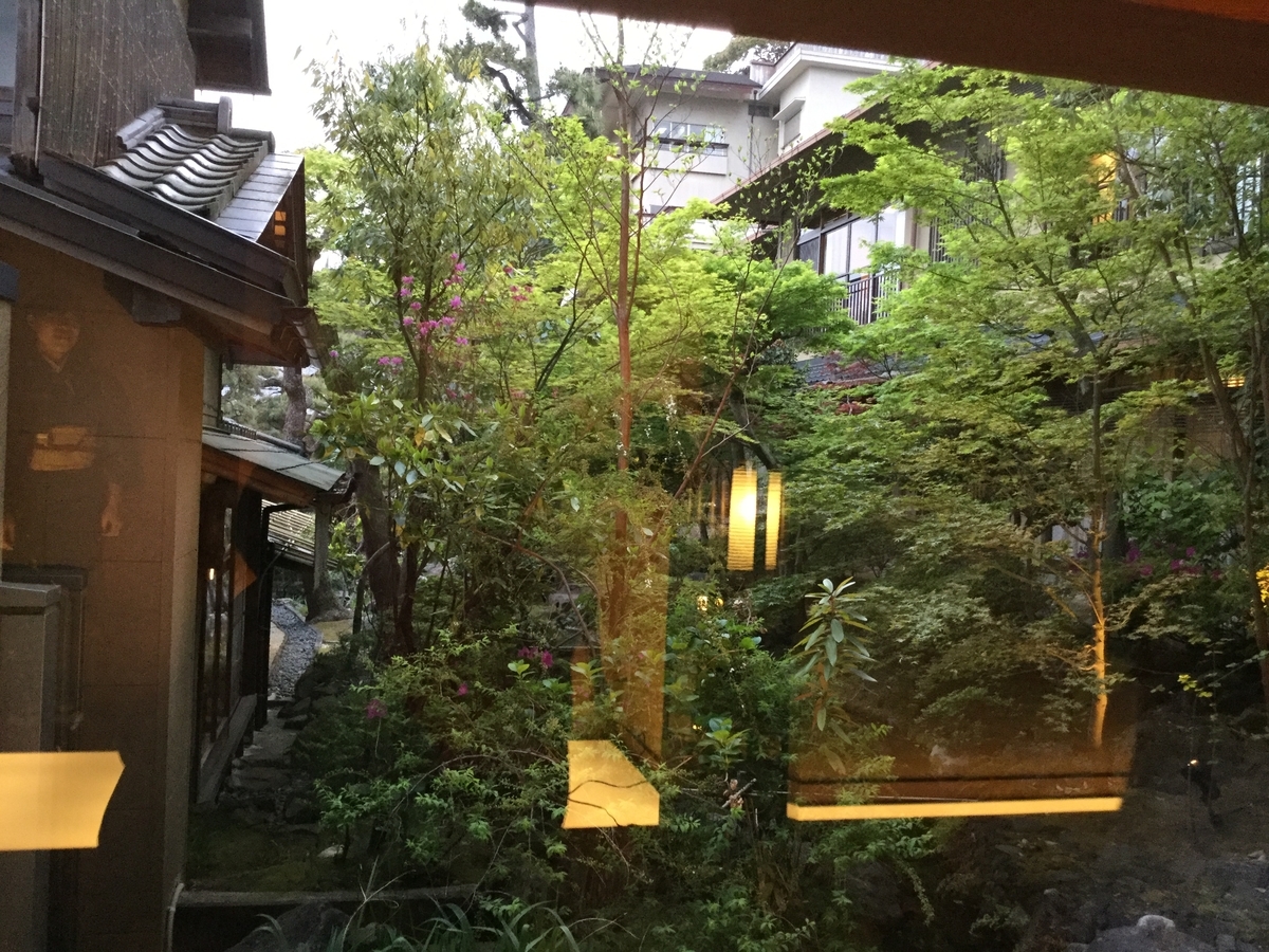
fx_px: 1136
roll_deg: -1.9
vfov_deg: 45.4
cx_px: 634
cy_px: 476
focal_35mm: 31
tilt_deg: -0.9
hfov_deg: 58.4
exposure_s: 1/30
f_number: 2.4
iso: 160
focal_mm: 3.3
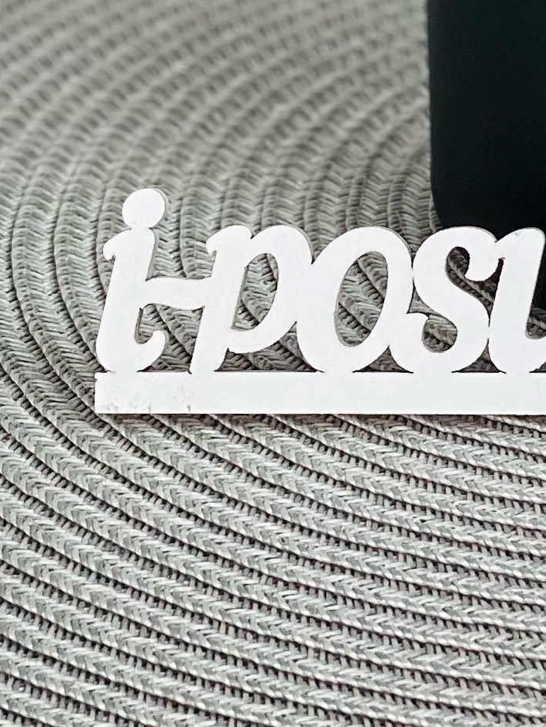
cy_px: -373
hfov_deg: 6.6
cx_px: 723
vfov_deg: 8.7
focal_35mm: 223
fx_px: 4690
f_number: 2
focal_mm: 6
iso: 20
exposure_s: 1/186
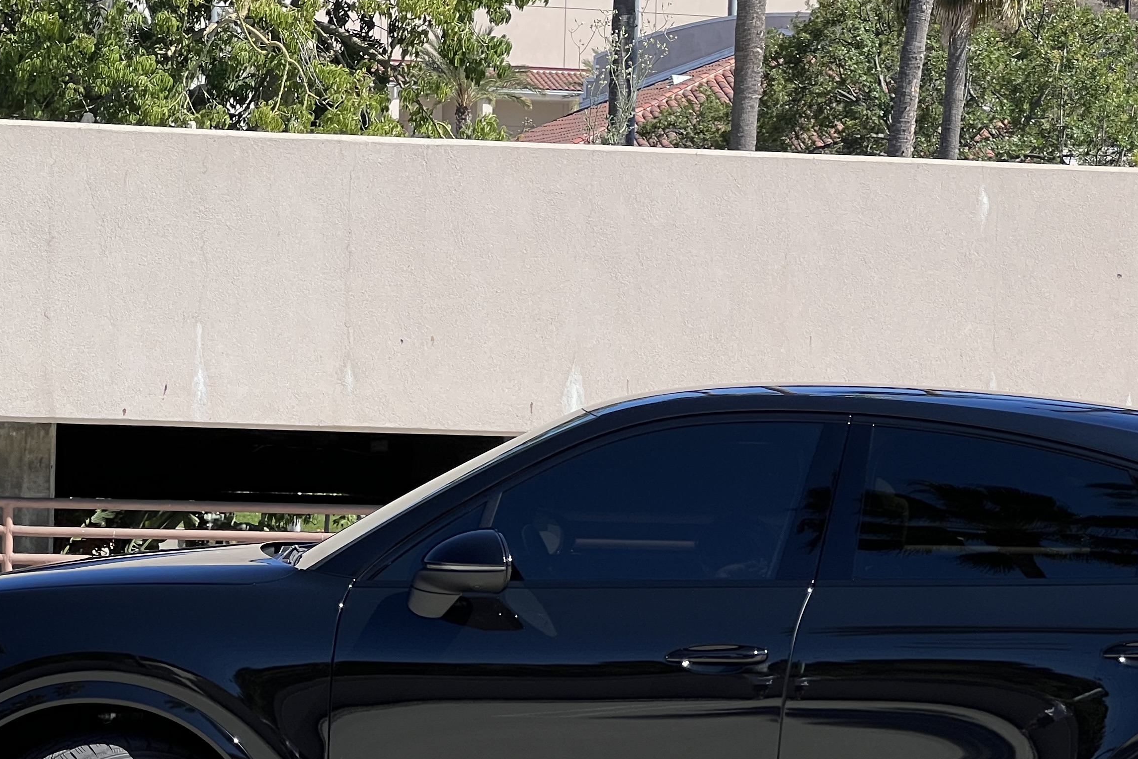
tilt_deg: -1.7
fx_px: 4457
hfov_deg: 14.5
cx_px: 710
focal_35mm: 141
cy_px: 543
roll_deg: -1.5
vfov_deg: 9.7
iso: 32
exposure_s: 1/626
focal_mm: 9
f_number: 2.8
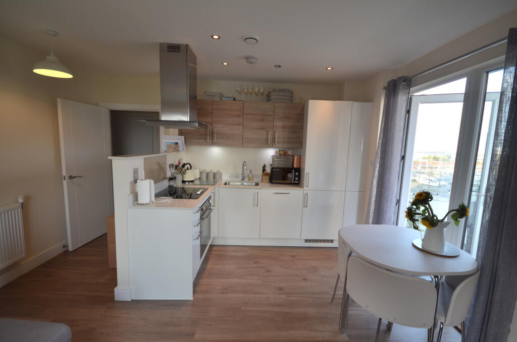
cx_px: 258
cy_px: 171
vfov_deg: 77.1
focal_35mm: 15
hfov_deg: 100.5
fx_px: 215
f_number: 5.6
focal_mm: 10
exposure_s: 1/125
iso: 360
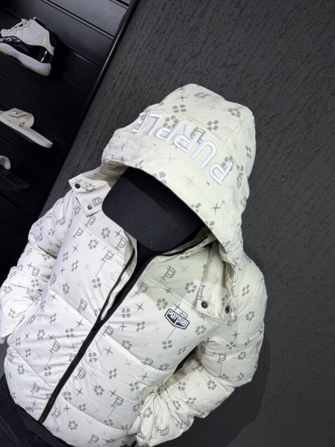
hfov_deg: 56.8
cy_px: 224
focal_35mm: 24
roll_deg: -31.7
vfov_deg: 71.6
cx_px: 168
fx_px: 310
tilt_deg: -15.9
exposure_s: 1/225
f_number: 1.78
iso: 64
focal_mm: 6.76
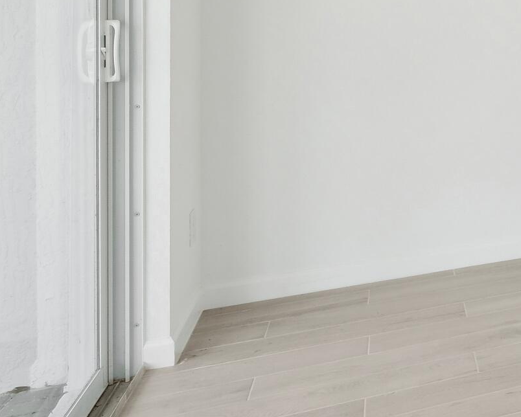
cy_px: -44
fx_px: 756
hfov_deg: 24.7
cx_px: 855
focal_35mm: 49
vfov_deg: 28.1
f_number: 8
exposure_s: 1/30
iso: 250
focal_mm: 14
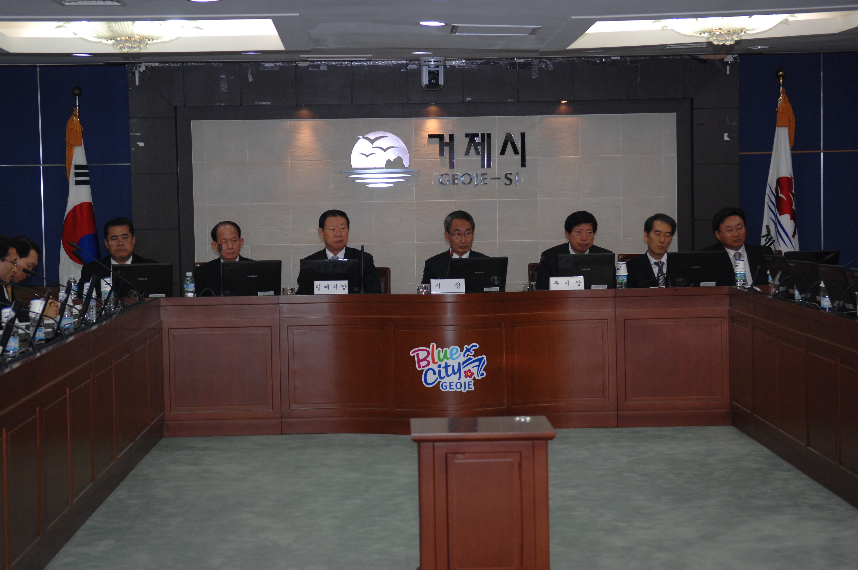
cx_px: 429
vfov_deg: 16.5
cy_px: 285
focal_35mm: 82
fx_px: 1964
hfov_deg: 24.6
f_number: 2.8
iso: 400
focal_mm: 55
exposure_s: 1/250
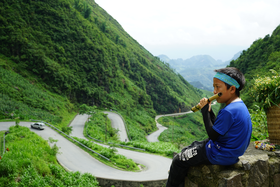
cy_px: 94
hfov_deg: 48.5
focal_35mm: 40
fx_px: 311
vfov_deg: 33.4
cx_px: 140
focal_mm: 40
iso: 100
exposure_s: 1/200
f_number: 5.6
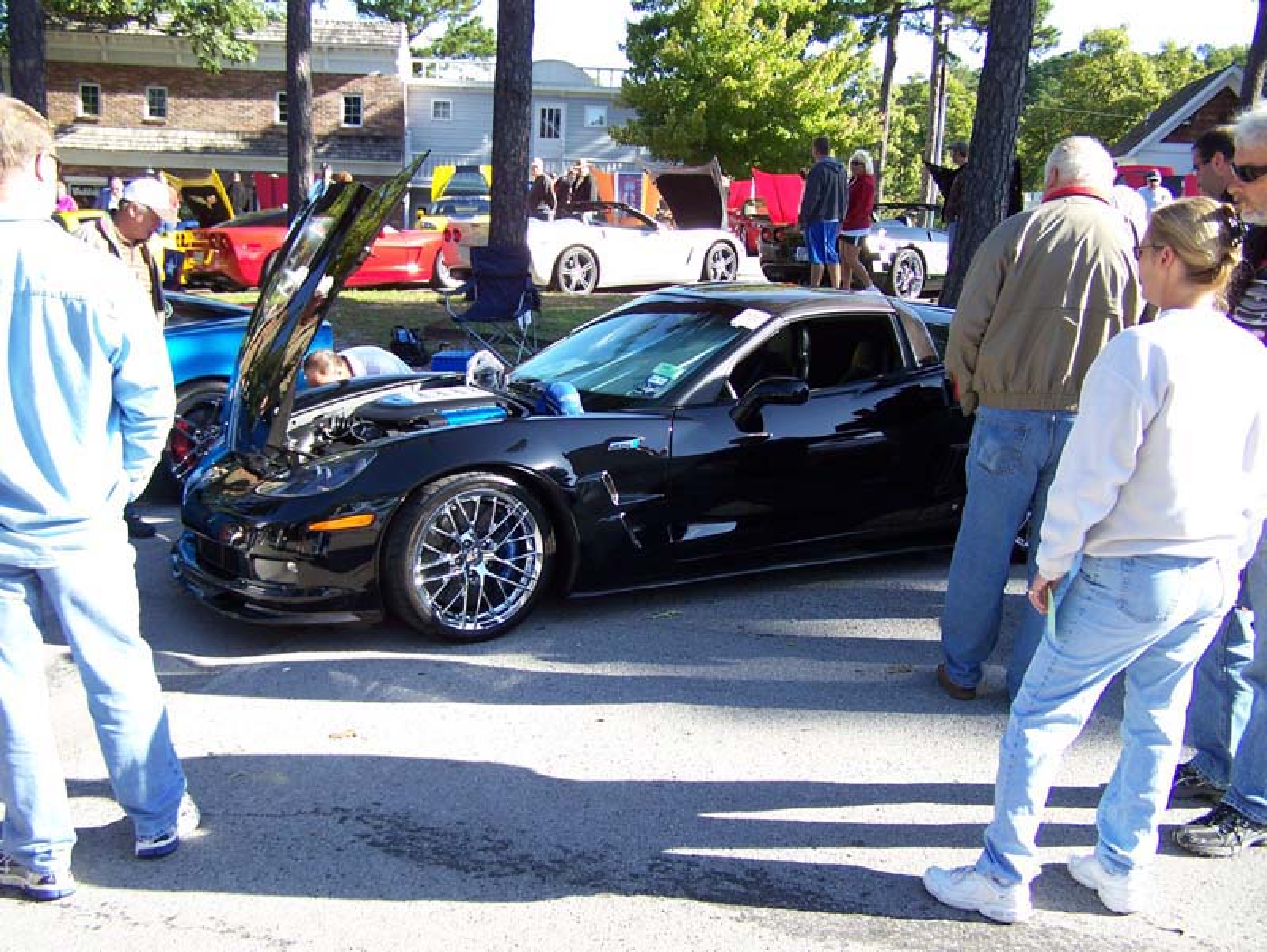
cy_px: 476
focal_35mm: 38
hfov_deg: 49.0
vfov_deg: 37.8
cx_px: 634
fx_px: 1392
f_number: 2.8
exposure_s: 1/250
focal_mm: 6.3
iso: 80
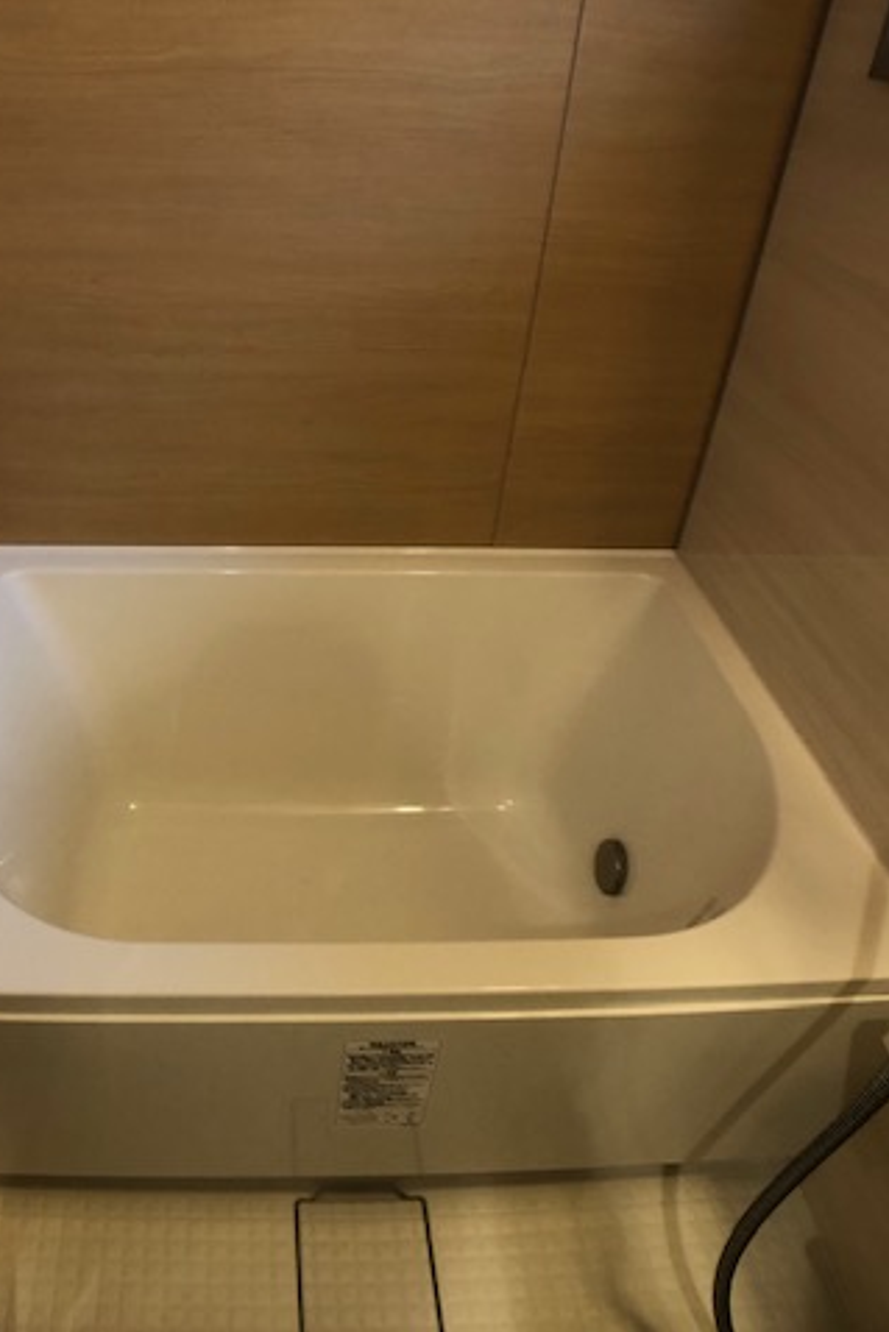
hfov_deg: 33.8
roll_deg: +1.1
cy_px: 666
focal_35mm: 39
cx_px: 270
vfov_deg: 49.5
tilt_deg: -36.2
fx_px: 1443
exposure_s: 1/17
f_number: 1.8
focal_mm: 3.99
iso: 64
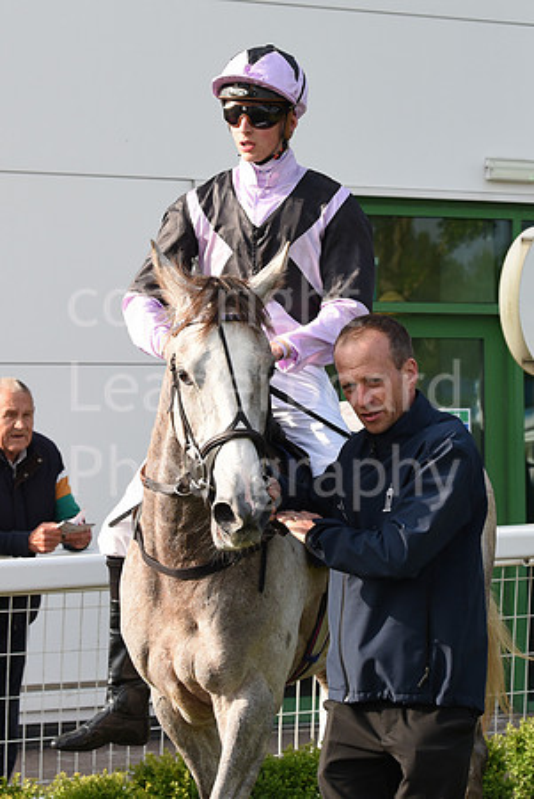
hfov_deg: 19.5
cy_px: 400
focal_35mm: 70
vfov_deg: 28.8
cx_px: 267
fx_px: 1554
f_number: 5.6
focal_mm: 70
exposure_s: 1/2000
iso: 800
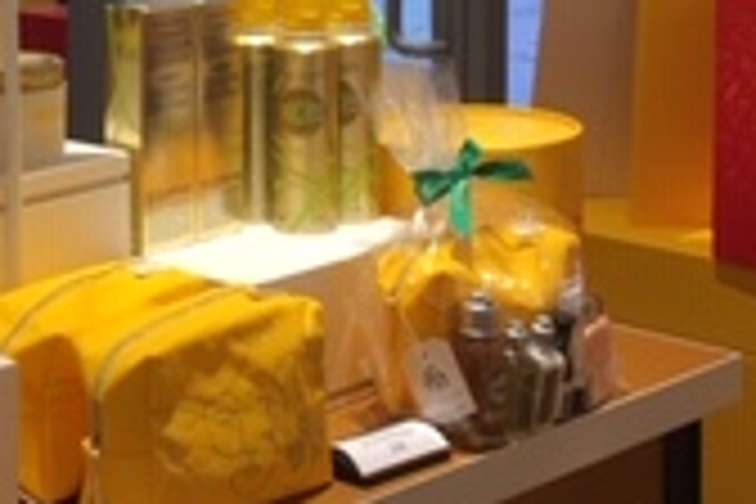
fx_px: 2415
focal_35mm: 115
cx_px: 72
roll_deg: +0.8
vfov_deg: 11.6
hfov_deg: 17.5
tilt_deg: -7.2
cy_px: -153
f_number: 2.2
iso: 40
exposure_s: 1/100
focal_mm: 4.15
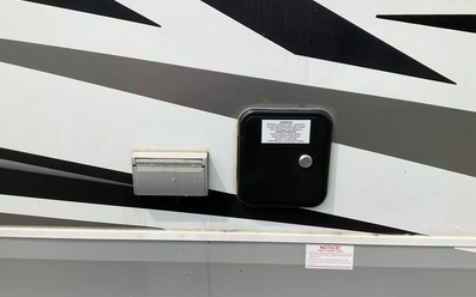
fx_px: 402
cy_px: 172
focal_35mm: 31
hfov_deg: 61.2
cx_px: 237
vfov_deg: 40.5
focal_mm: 3
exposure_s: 1/2141
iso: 25
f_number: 1.8
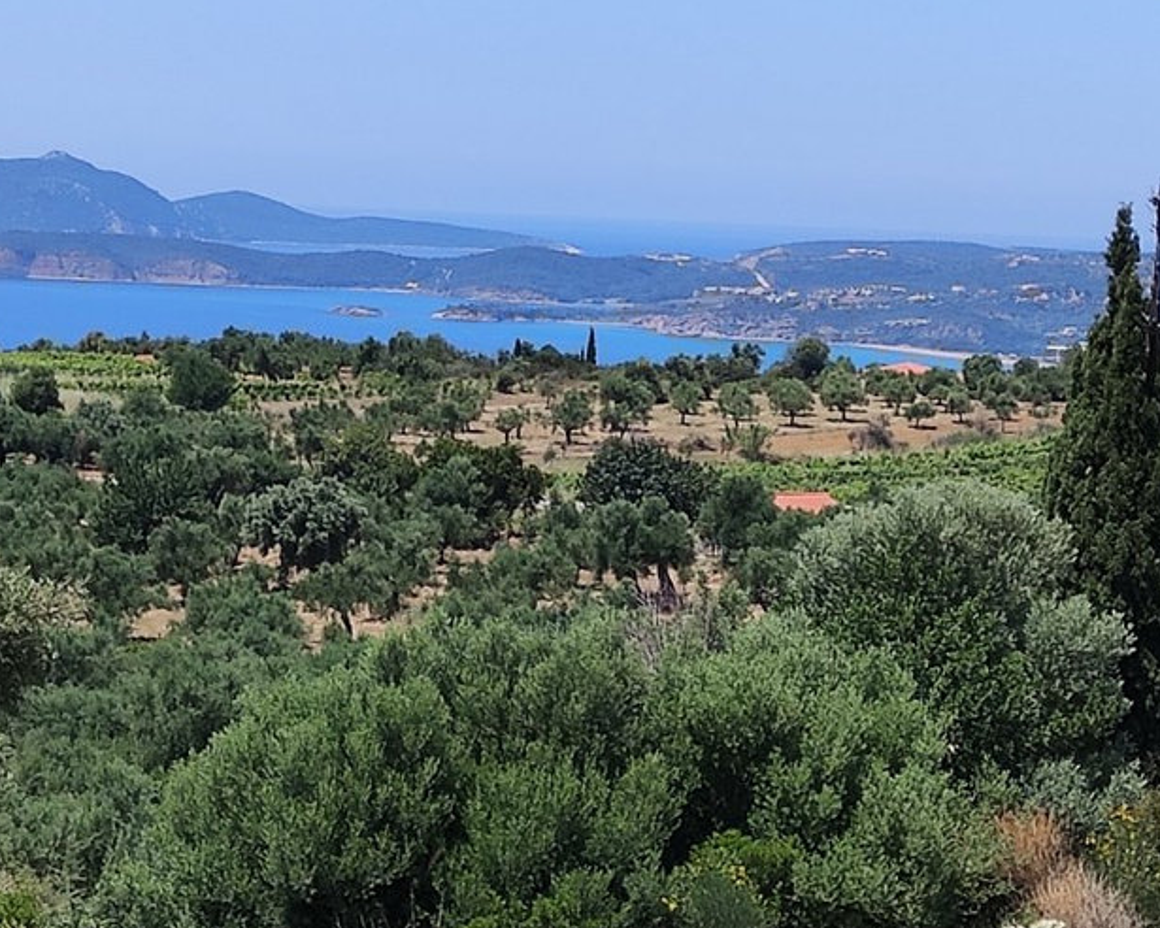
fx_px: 2266
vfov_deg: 22.9
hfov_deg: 28.7
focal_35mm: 66
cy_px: 247
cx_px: 566
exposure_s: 1/1491
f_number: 1.79
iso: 50
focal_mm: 4.71
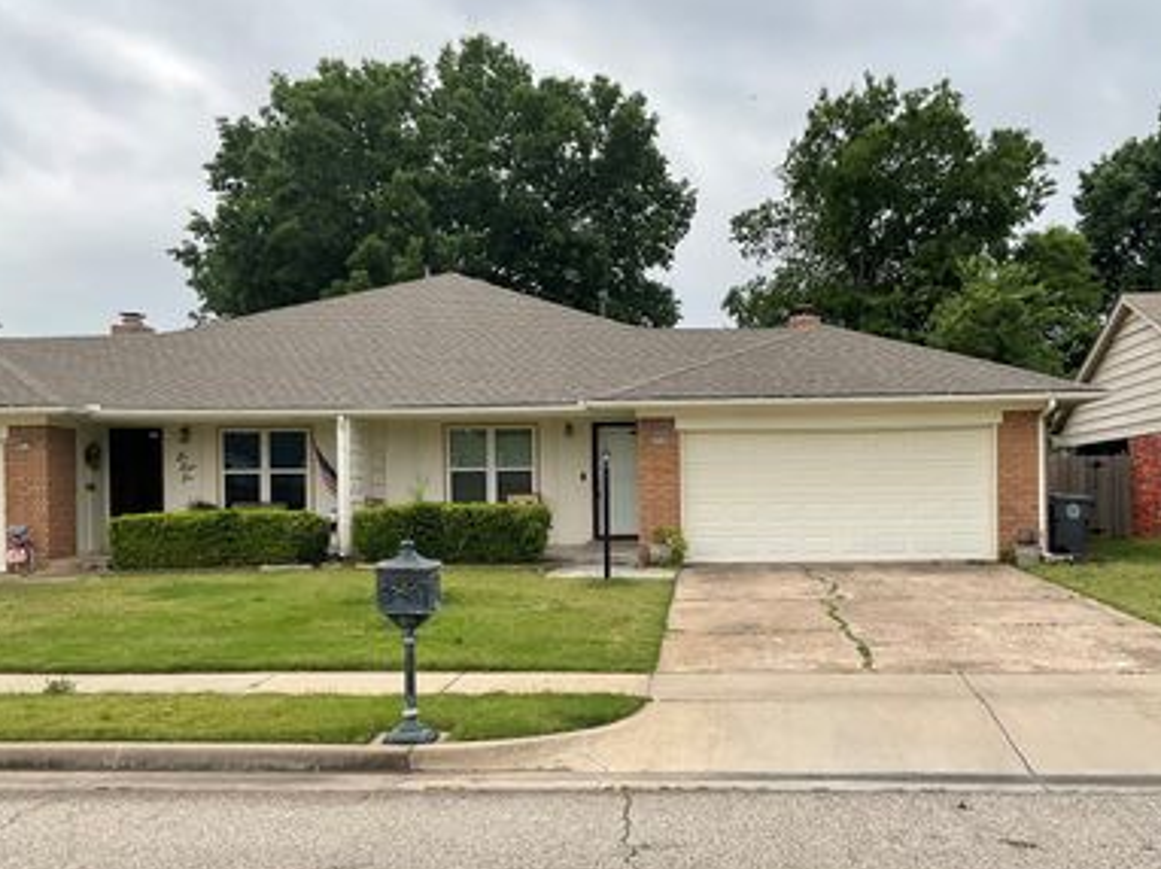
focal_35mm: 38
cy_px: 512
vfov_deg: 37.6
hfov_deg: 48.7
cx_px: 690
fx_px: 1274
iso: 16
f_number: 1.8
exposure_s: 1/370
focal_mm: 3
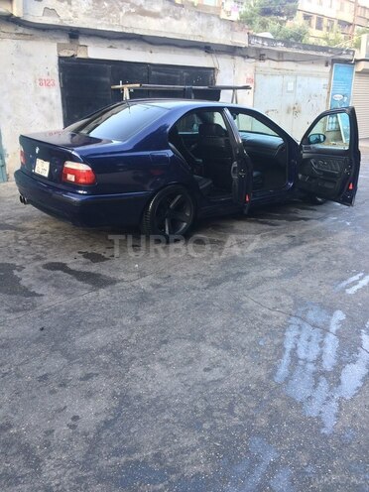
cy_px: 246
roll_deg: +1.5
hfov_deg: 48.2
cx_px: 184
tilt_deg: -19.4
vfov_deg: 61.7
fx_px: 412
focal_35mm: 29
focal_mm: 4.15
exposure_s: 1/33
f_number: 2.2
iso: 50
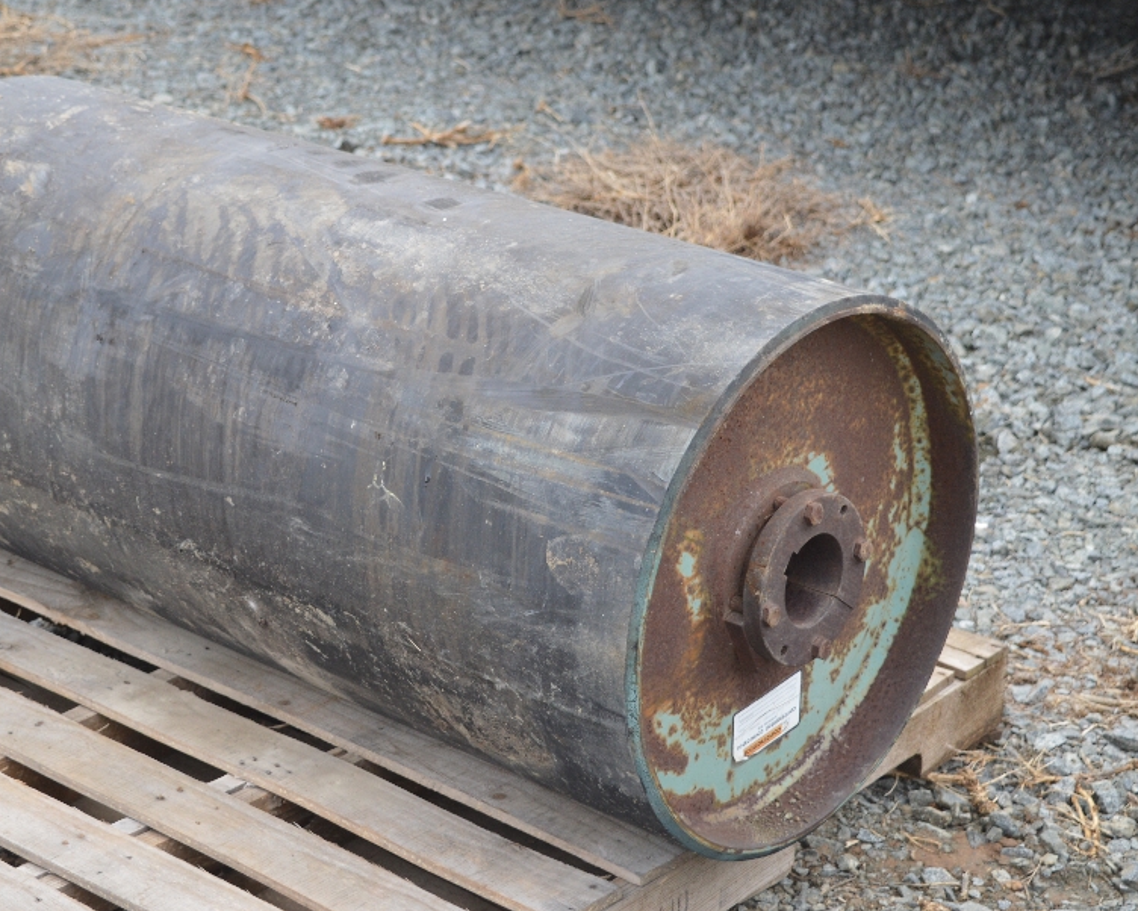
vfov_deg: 17.9
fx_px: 2897
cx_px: 407
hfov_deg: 22.2
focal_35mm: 86
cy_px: 417
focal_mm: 46
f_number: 5.6
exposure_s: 1/125
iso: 400
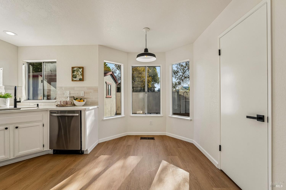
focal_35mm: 14
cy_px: 95
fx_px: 111
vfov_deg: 81.2
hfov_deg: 104.3
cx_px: 143
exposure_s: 1/50
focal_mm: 14
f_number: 9
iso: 500
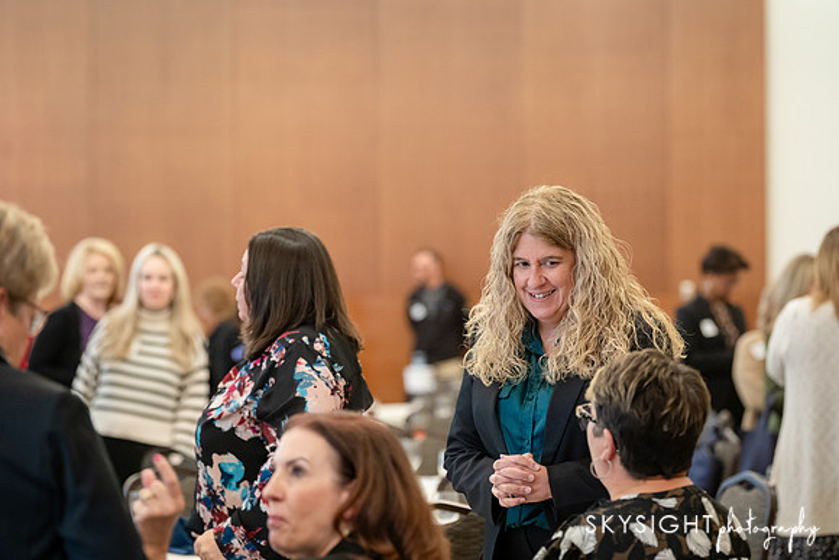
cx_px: 420
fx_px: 2985
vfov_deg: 10.7
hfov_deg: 16.0
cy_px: 280
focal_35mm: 128
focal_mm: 122
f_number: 3.5
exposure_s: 1/160
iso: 3200
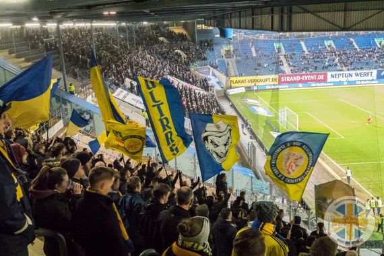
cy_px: 128
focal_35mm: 36
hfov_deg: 53.1
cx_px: 192
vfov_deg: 36.9
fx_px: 384
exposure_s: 1/125
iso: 5000
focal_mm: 13.31
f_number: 3.2
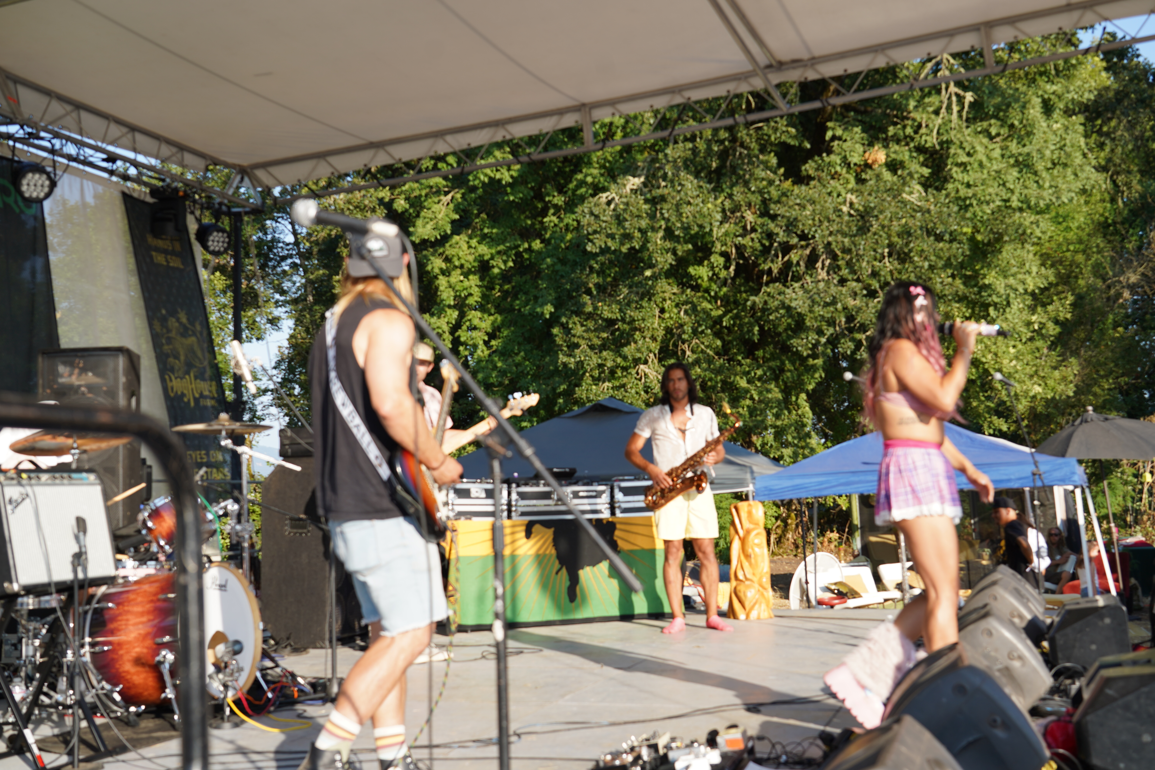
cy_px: 385
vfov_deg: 31.9
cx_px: 578
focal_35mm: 42
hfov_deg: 46.4
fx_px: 1347
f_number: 5
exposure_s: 1/250
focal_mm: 42
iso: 100
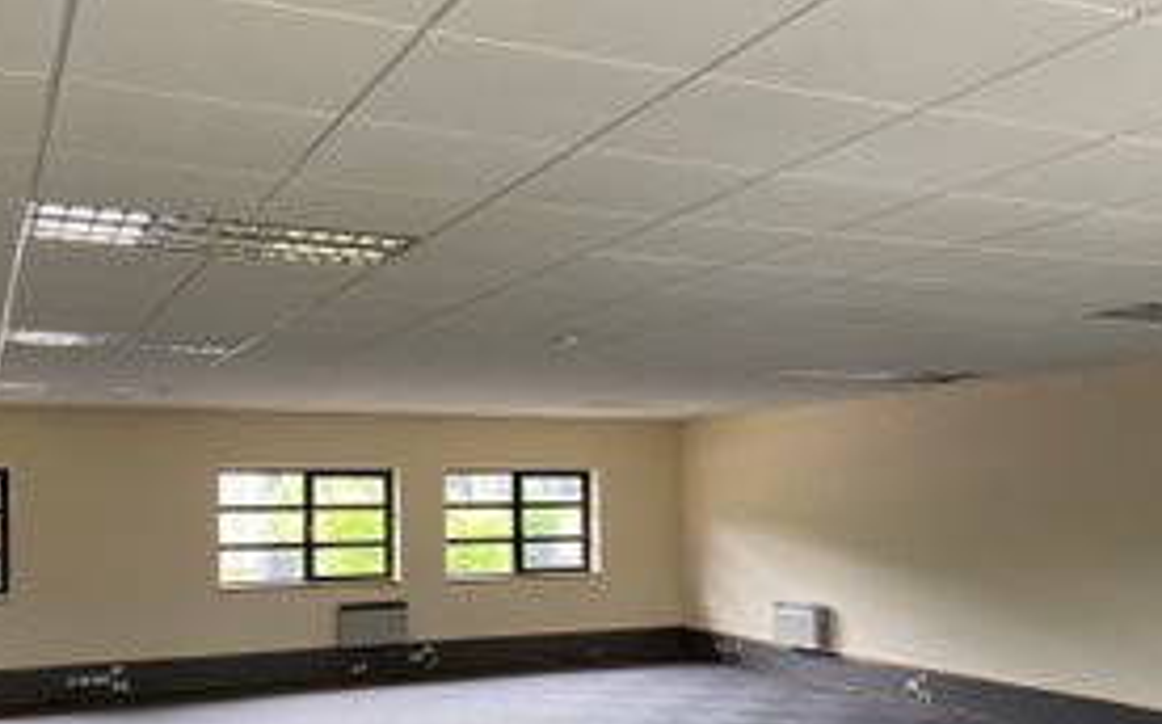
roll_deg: +0.7
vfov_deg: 31.6
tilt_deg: +0.4
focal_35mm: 40
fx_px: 1266
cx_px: 610
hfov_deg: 49.3
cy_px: 492
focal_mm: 4.25
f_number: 1.8
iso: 160
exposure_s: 1/60
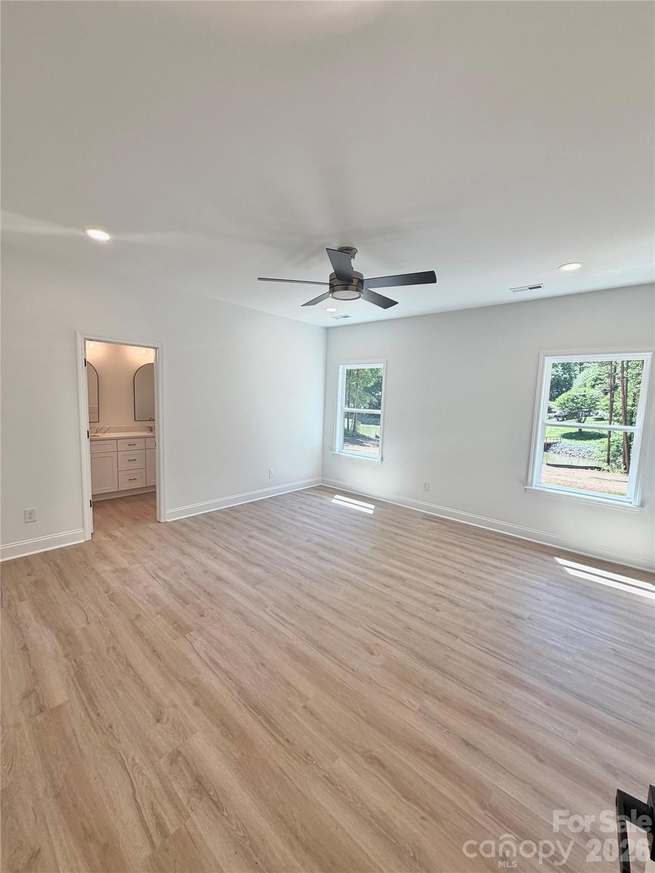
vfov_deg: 102.1
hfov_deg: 85.7
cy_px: 436
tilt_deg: -6.8
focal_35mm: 14
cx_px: 328
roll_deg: -2.3
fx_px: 353
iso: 40
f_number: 2.2
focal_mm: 2.22
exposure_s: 1/120
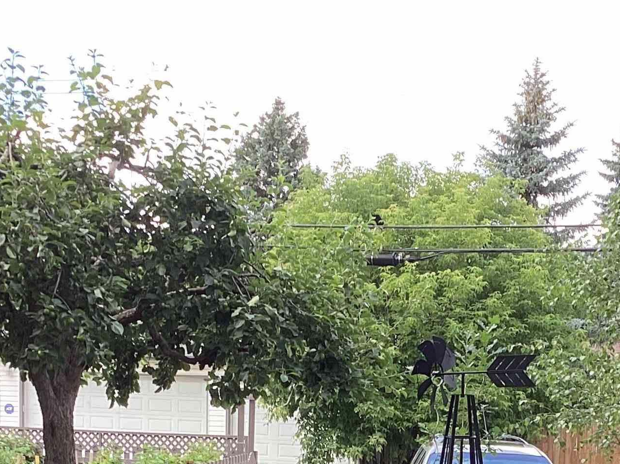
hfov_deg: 25.8
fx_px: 1343
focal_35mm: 75
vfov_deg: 18.6
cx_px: 420
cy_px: 552
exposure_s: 1/120
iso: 40
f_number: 2.4
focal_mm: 3.3
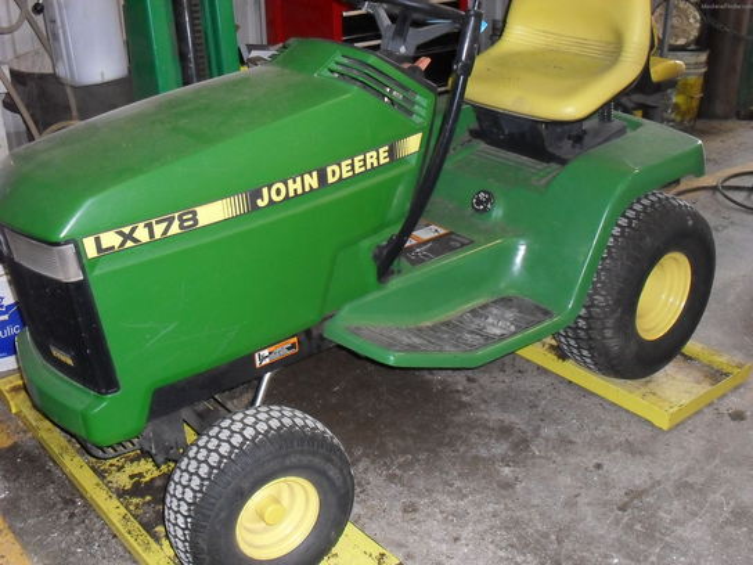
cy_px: 282
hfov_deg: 44.8
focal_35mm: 42
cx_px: 376
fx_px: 914
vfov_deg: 34.3
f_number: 3.6
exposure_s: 1/45
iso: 320
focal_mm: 7.5
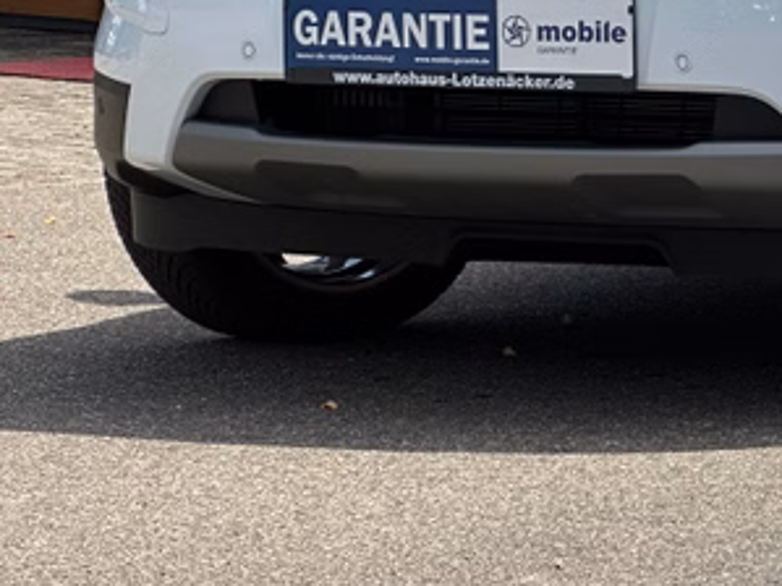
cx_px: 1015
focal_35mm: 206
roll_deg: +0.9
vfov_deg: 7.1
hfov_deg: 9.4
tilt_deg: -2.4
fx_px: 4652
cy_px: -194
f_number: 2.8
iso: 32
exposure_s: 1/889
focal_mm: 9
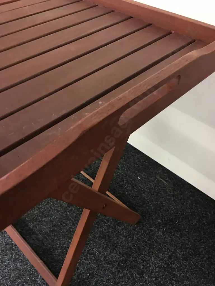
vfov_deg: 61.7
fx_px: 240
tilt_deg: -45.7
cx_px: 108
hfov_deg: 48.2
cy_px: 143
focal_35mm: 29
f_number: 2.2
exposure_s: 1/10
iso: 80
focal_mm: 4.15
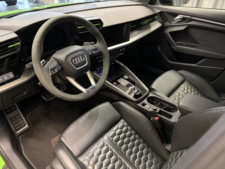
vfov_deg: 53.1
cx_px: 112
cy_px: 84
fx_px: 169
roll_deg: -0.5
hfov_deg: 67.3
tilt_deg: -34.0
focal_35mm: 26
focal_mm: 5.96
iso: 400
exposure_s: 1/50
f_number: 1.6
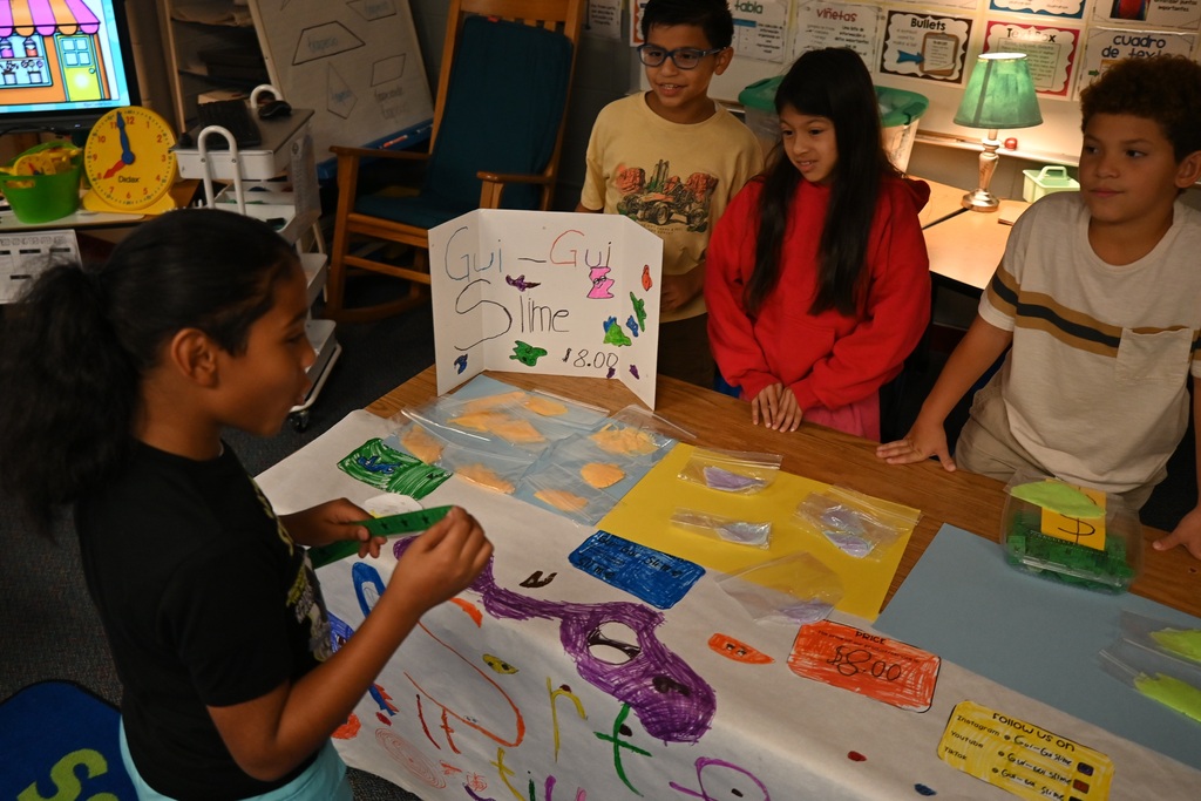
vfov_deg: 56.2
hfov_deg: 77.3
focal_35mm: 22
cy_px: 400
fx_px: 751
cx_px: 600
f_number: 1.7
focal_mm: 15
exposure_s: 1/200
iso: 500
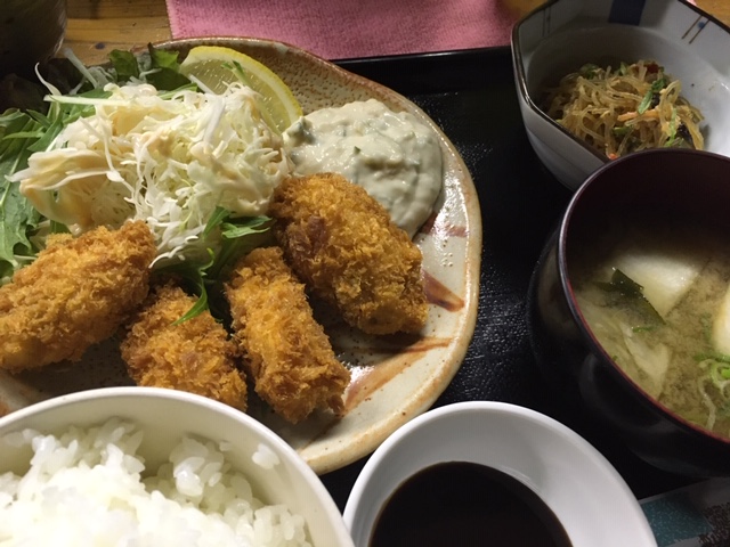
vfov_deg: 48.2
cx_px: 365
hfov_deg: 61.7
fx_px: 612
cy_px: 274
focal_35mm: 29
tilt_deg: -58.3
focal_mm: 4.15
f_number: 2.2
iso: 200
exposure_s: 1/30
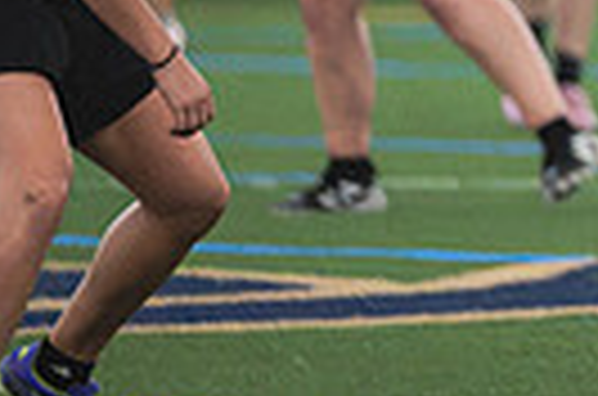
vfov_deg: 1.1
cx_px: 935
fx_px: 20631
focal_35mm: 1245
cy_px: 27
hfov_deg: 1.7
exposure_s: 1/640
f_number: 2.8
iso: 12800
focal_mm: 190
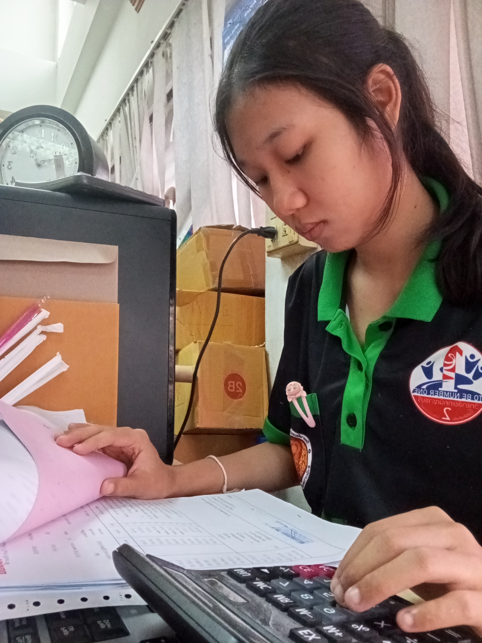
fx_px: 483
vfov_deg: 67.3
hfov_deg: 53.1
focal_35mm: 26
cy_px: 322
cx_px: 241
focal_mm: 2.77
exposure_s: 1/25
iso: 422
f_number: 2
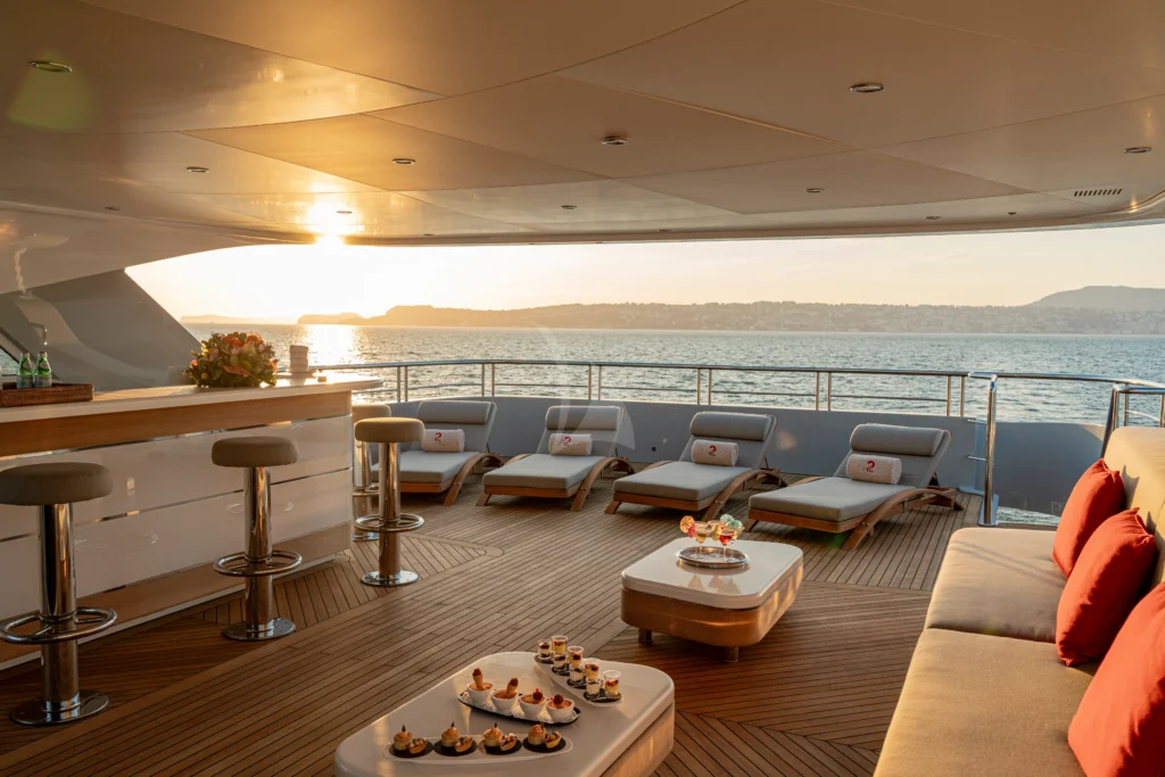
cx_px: 582
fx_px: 939
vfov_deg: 45.0
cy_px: 388
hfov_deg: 63.7
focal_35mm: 29
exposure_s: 1/200
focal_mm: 29
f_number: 6.3
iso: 500
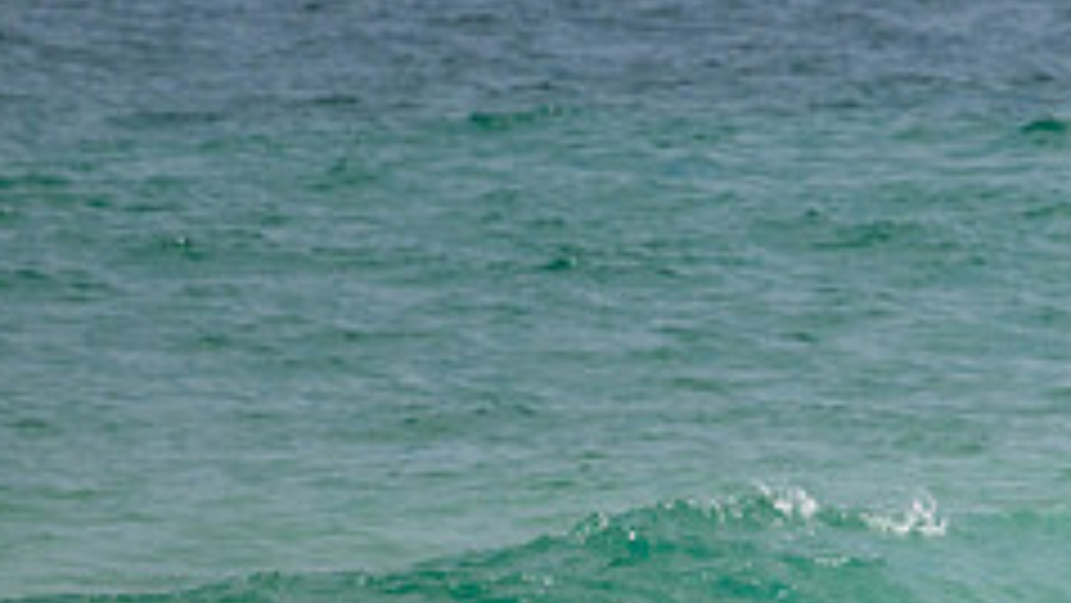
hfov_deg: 0.9
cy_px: 656
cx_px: 1425
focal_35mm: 2277
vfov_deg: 0.5
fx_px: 64678
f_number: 13
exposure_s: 1/2000
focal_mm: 800
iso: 1250
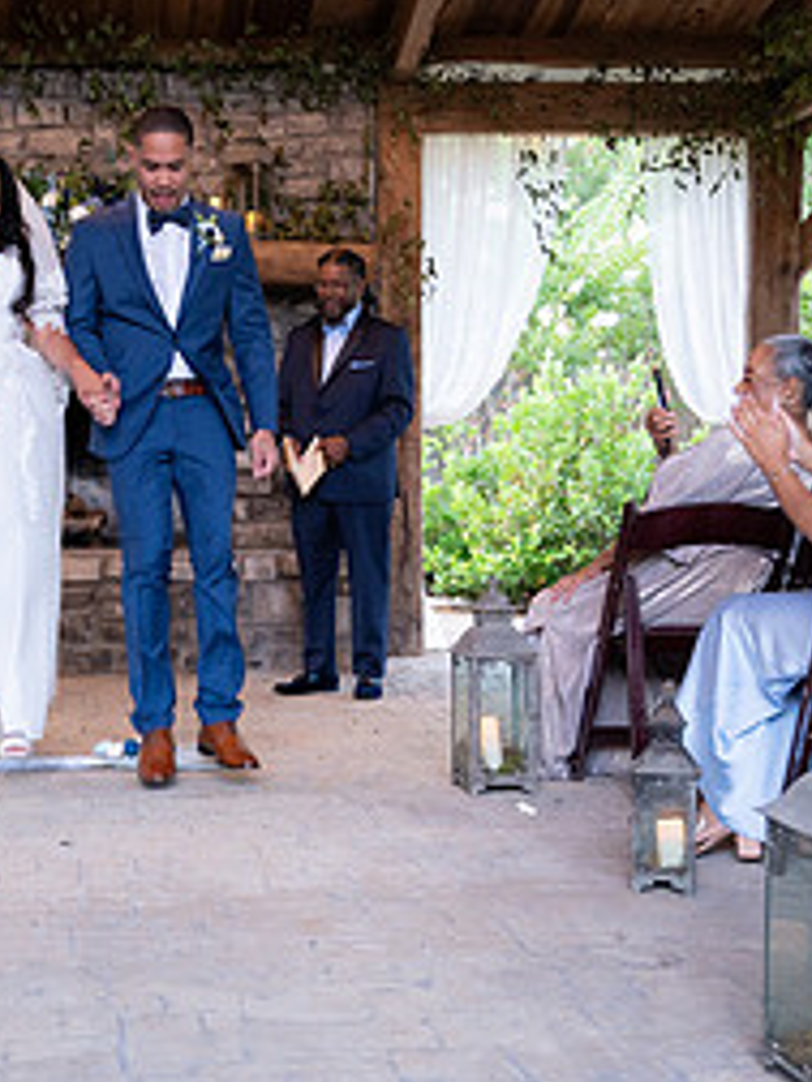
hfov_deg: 26.8
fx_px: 1658
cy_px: 588
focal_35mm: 53
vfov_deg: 36.1
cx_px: 120
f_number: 4
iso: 1600
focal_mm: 24
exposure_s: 1/125
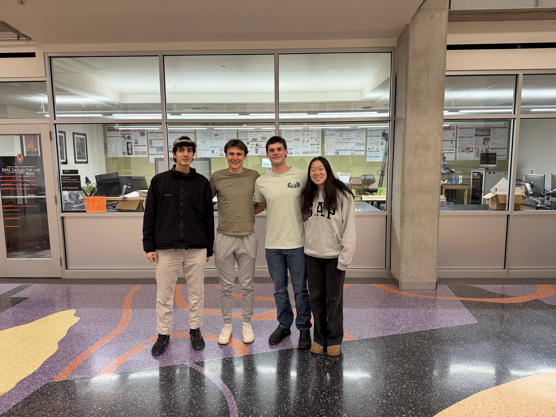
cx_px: 278
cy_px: 208
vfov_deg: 56.8
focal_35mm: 24
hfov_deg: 71.6
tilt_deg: -7.0
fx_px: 385
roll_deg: +1.2
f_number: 1.78
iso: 400
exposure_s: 1/60
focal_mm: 6.76
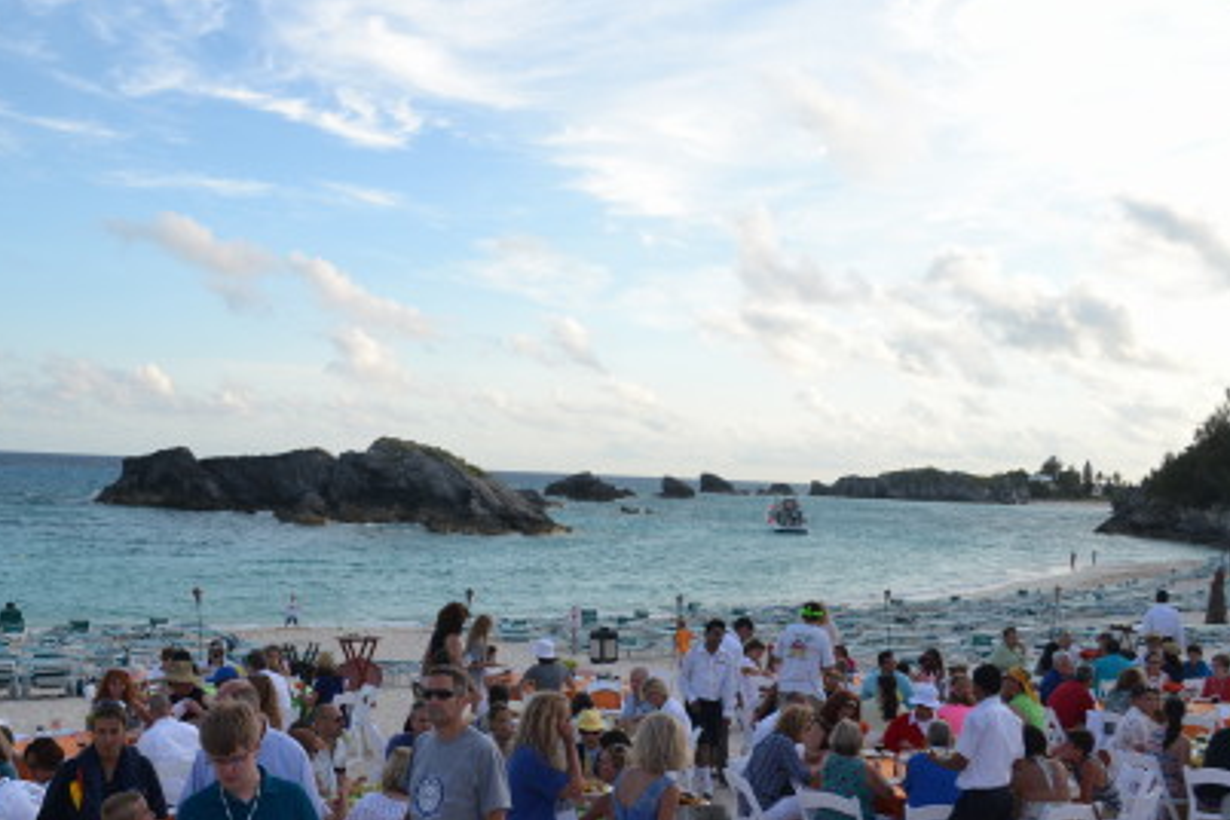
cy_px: 500
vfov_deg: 32.5
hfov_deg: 47.2
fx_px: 1401
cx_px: 499
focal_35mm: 41
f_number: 6.3
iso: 100
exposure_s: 1/160
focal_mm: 22
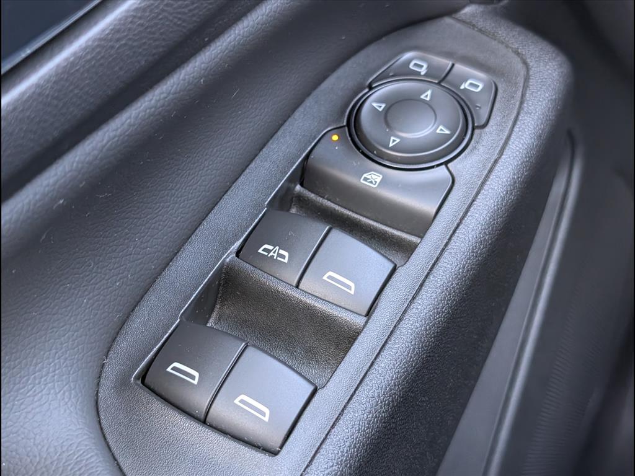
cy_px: 238
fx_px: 899
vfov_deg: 29.7
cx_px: 318
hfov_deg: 38.9
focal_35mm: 49
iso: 926
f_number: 1.68
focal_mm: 6.9
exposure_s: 1/159
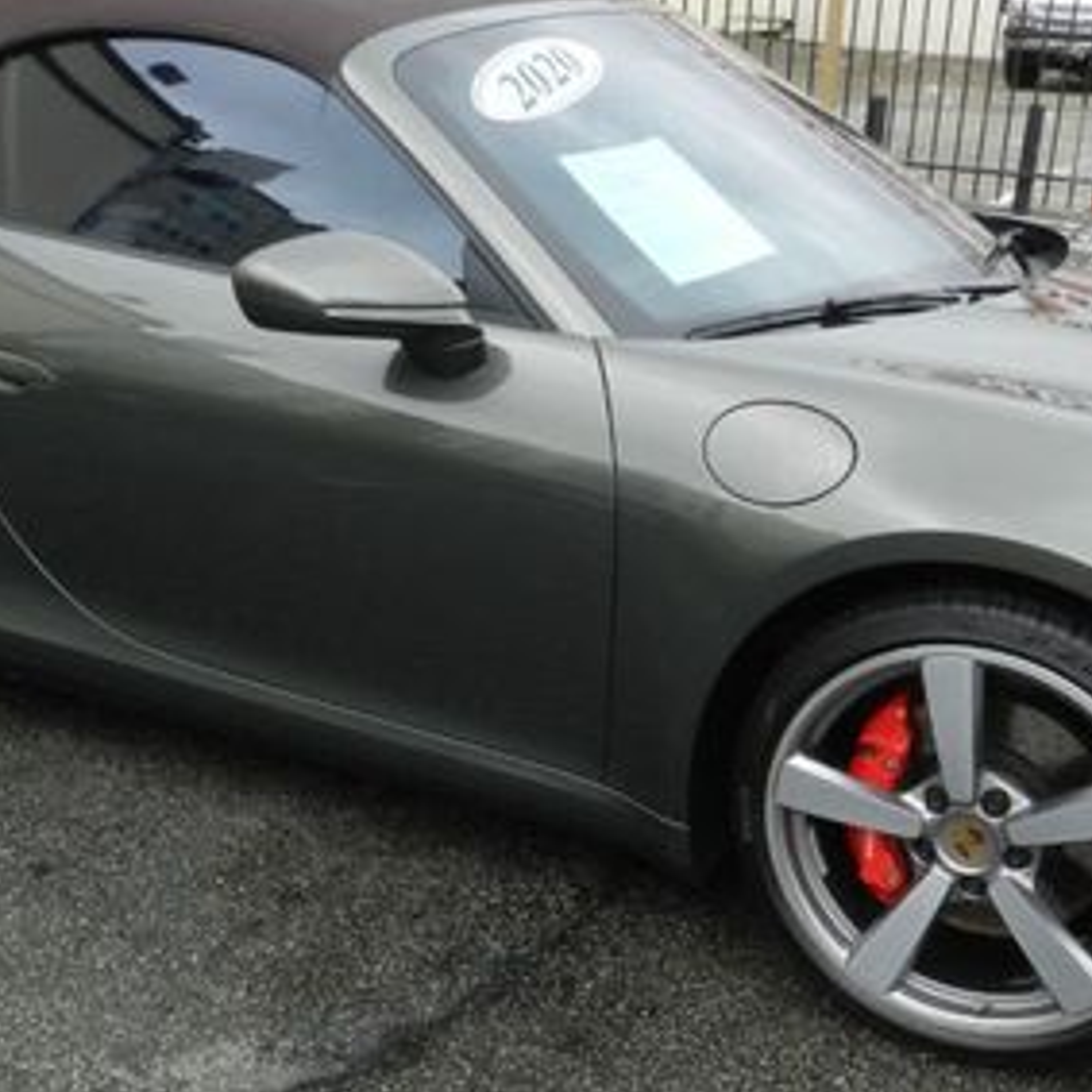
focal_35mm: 46
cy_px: 729
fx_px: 1642
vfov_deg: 36.4
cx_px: 660
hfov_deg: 36.6
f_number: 8
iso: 160
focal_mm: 4
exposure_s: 1/40
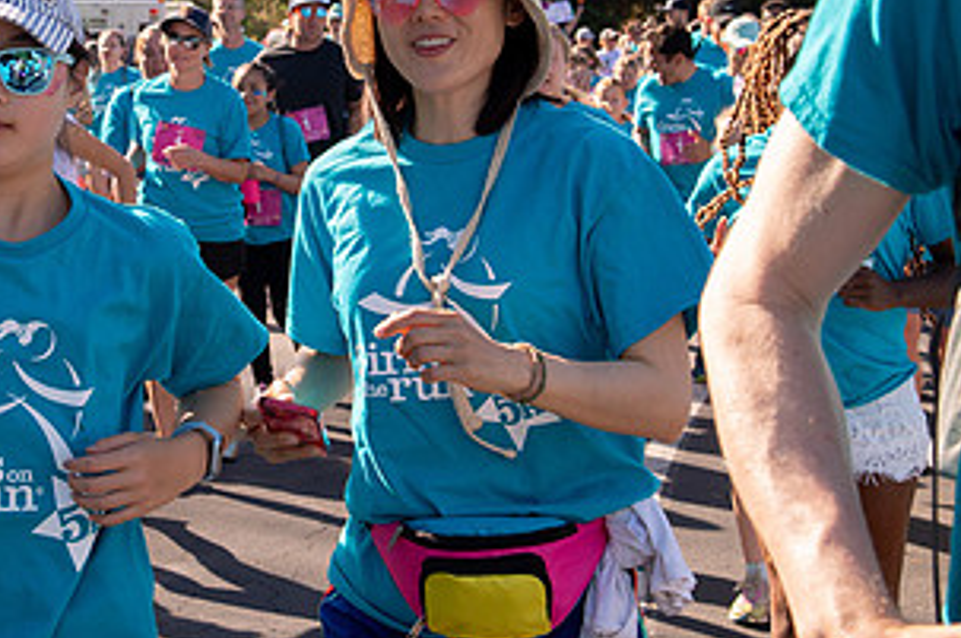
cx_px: 206
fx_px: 2452
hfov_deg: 21.9
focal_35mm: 92
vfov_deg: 14.7
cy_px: 143
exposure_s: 1/1000
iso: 800
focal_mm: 48
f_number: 8
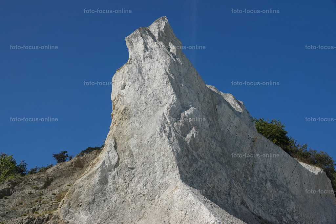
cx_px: 168
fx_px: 364
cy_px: 112
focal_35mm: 39
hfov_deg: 49.5
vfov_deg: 34.2
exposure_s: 1/800
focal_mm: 14.16
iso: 100
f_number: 4
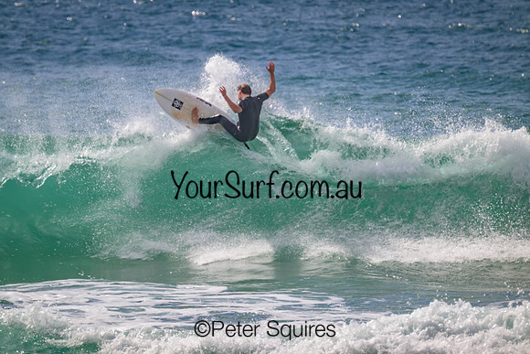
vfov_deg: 1.7
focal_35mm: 800
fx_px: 11780
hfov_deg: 2.6
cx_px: 265
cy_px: 177
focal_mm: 800
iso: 640
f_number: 11
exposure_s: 1/2000
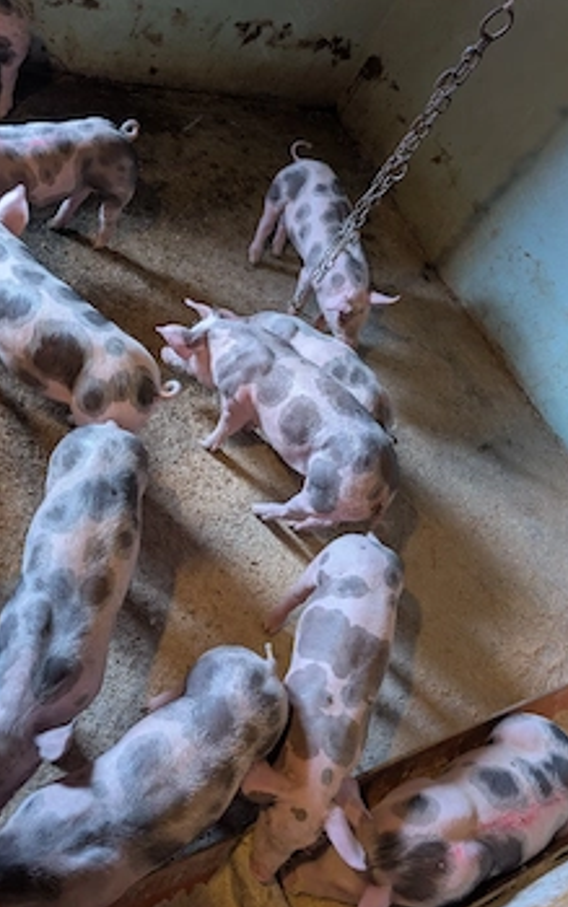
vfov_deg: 64.6
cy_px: 422
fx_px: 718
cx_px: 187
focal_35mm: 29
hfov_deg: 42.6
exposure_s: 1/53.5
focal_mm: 6.9
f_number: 1.68
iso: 155
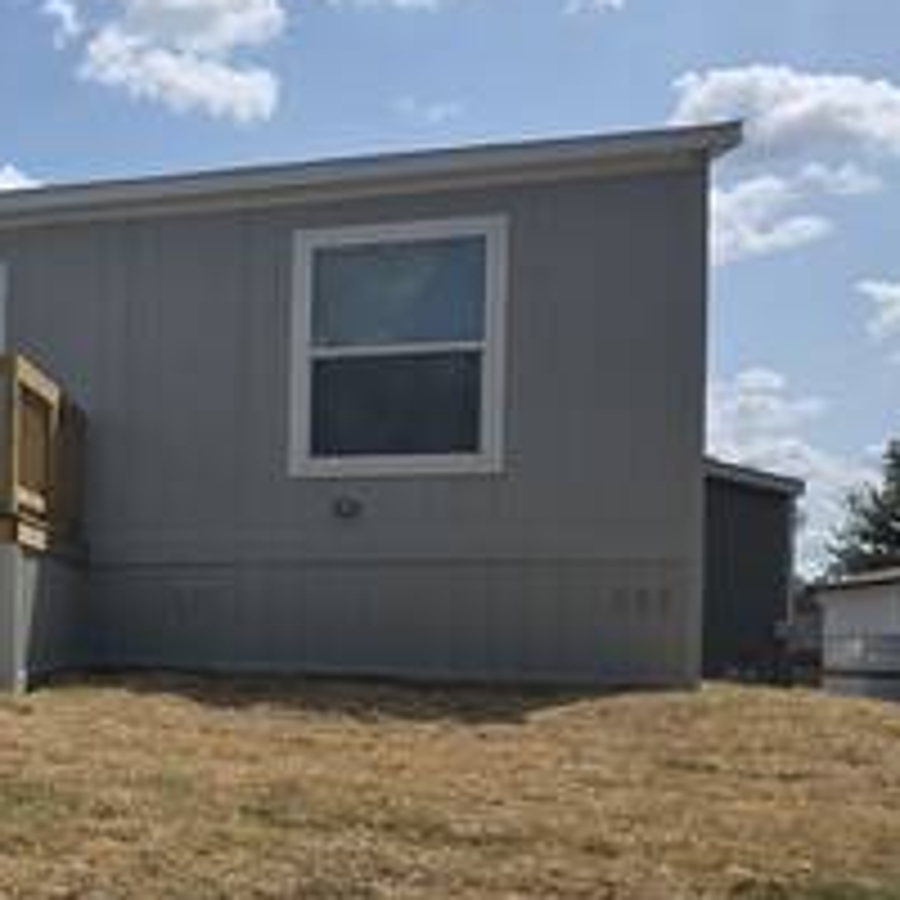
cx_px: -198
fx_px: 1530
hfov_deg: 28.3
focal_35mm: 52
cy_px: 626
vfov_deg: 32.4
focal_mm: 6.3
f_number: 1.7
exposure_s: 1/7944
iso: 50
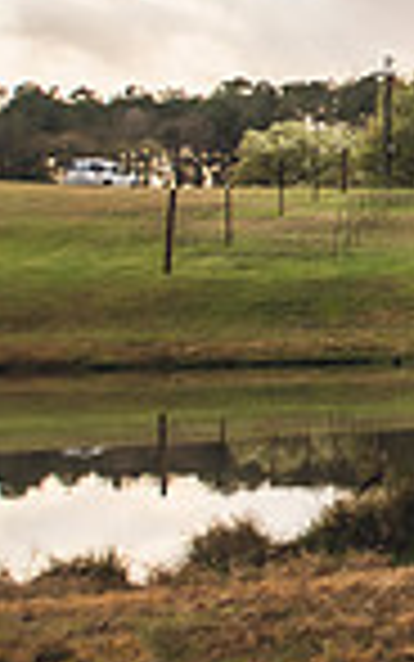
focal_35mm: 105
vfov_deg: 19.6
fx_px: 1894
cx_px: 1323
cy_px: 130
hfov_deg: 9.3
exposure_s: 1/500
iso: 320
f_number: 2.8
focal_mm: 24
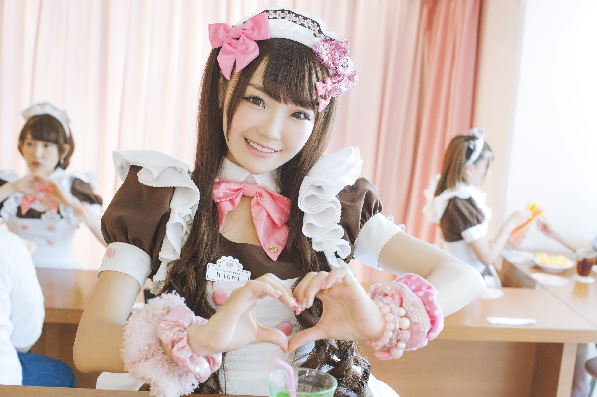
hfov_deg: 39.6
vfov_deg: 27.0
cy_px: 198
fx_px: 829
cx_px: 298
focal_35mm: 50
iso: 800
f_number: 5
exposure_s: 1/20
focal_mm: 50
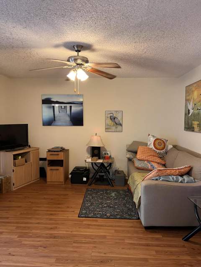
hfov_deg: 53.1
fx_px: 201
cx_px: 100
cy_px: 134
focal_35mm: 26
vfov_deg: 67.3
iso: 400
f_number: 1.5
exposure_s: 1/60
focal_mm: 5.7
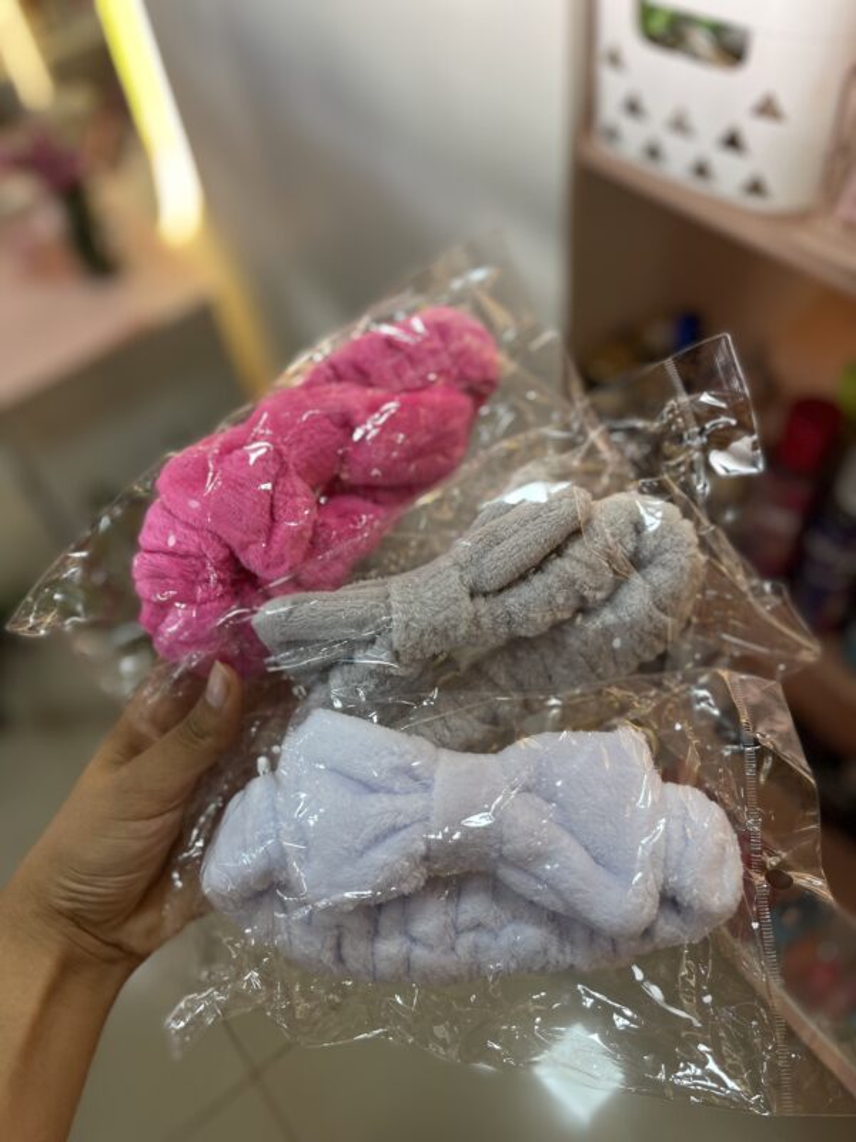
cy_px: 571
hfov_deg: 53.1
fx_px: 857
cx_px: 428
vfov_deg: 67.3
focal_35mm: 26
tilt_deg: -51.3
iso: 80
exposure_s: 1/50
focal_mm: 5.1
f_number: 1.6
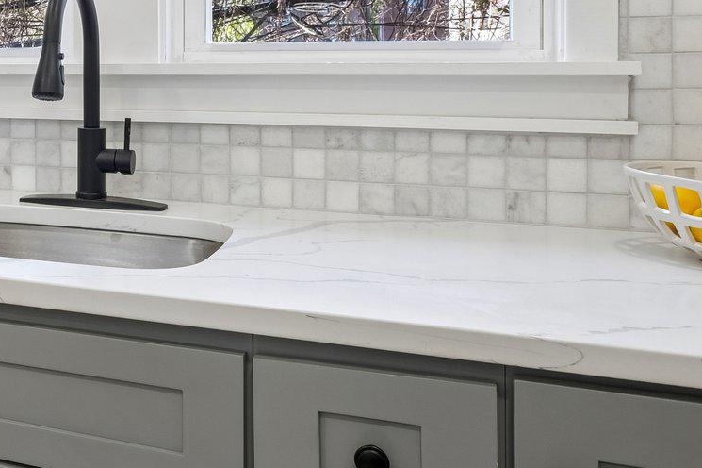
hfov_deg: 38.3
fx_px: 858
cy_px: 71
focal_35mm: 44
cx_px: -37
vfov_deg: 29.5
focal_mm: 10.5
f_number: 8
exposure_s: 1/20
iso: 250
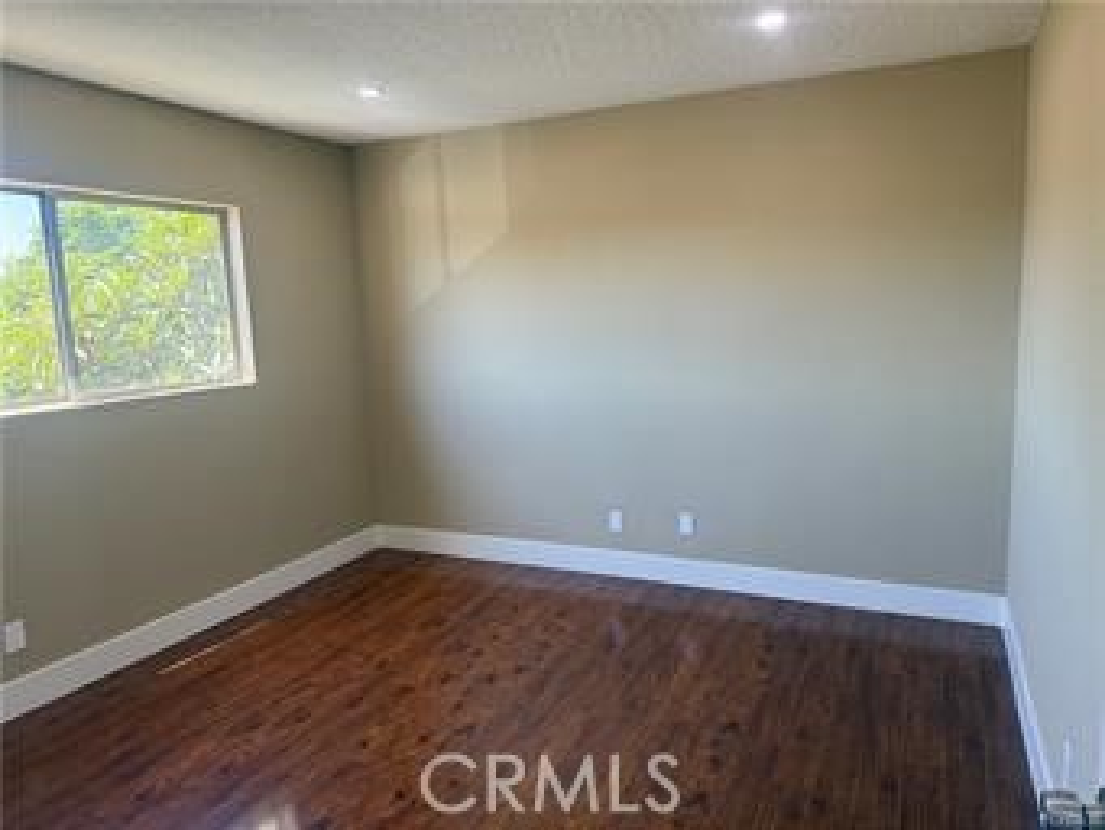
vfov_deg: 56.8
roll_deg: +2.1
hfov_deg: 71.6
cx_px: 552
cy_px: 415
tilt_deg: -7.9
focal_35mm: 24
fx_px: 766
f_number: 1.78
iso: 160
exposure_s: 1/193
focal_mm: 6.76
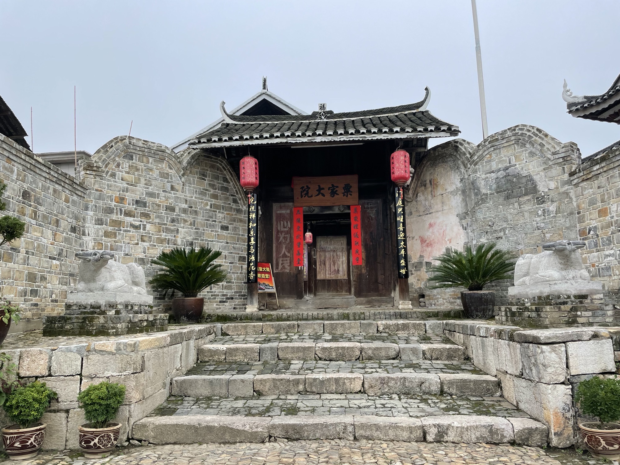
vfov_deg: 53.1
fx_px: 466
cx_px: 310
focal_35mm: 26
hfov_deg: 67.3
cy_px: 232
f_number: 1.6
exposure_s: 1/842
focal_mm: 4.2
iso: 32
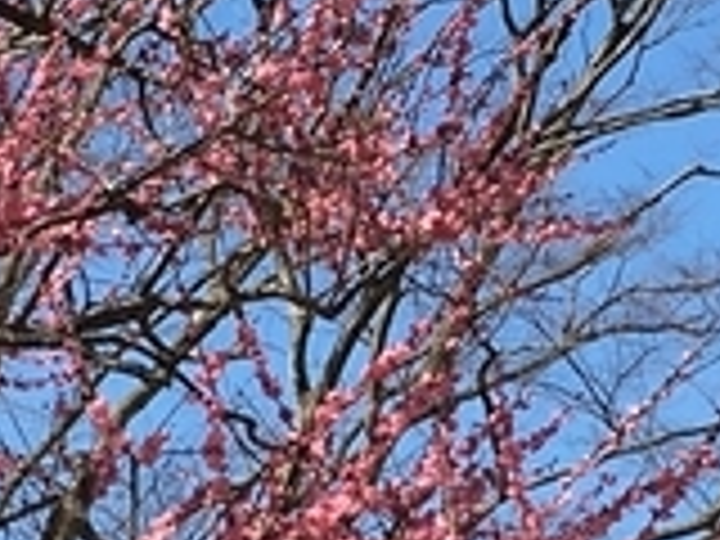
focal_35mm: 218
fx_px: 4534
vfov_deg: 6.8
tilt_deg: +19.7
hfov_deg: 9.1
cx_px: 540
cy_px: 315
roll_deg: -0.6
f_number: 2.2
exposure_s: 1/1202
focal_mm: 4.15
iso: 25
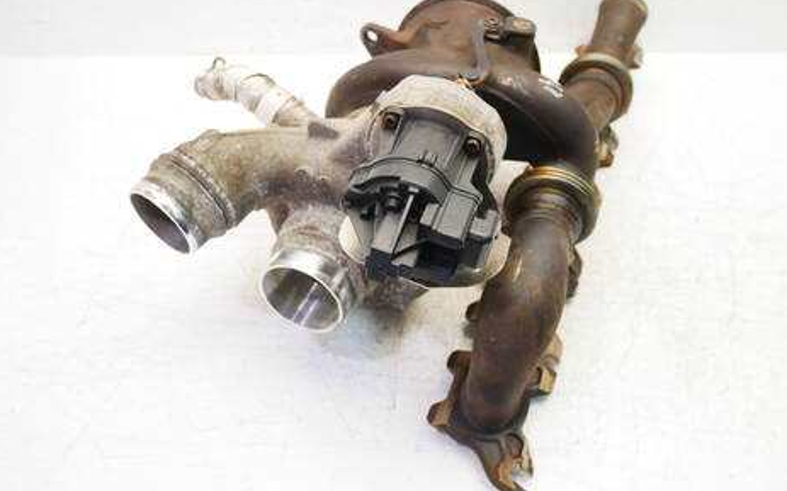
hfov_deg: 58.2
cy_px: 243
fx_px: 708
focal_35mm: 33
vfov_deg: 38.3
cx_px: 403
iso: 640
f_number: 3.8
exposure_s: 1/60
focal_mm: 15
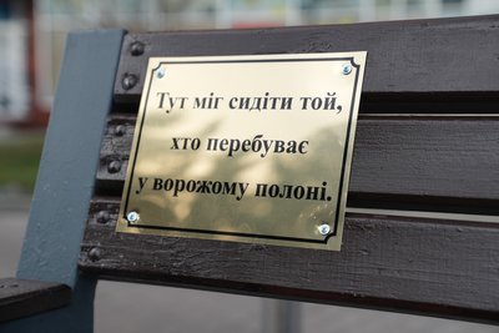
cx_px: 250
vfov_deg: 19.5
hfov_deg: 28.8
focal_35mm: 70
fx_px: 971
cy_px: 166
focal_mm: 70
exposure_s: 1/50
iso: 640
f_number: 4
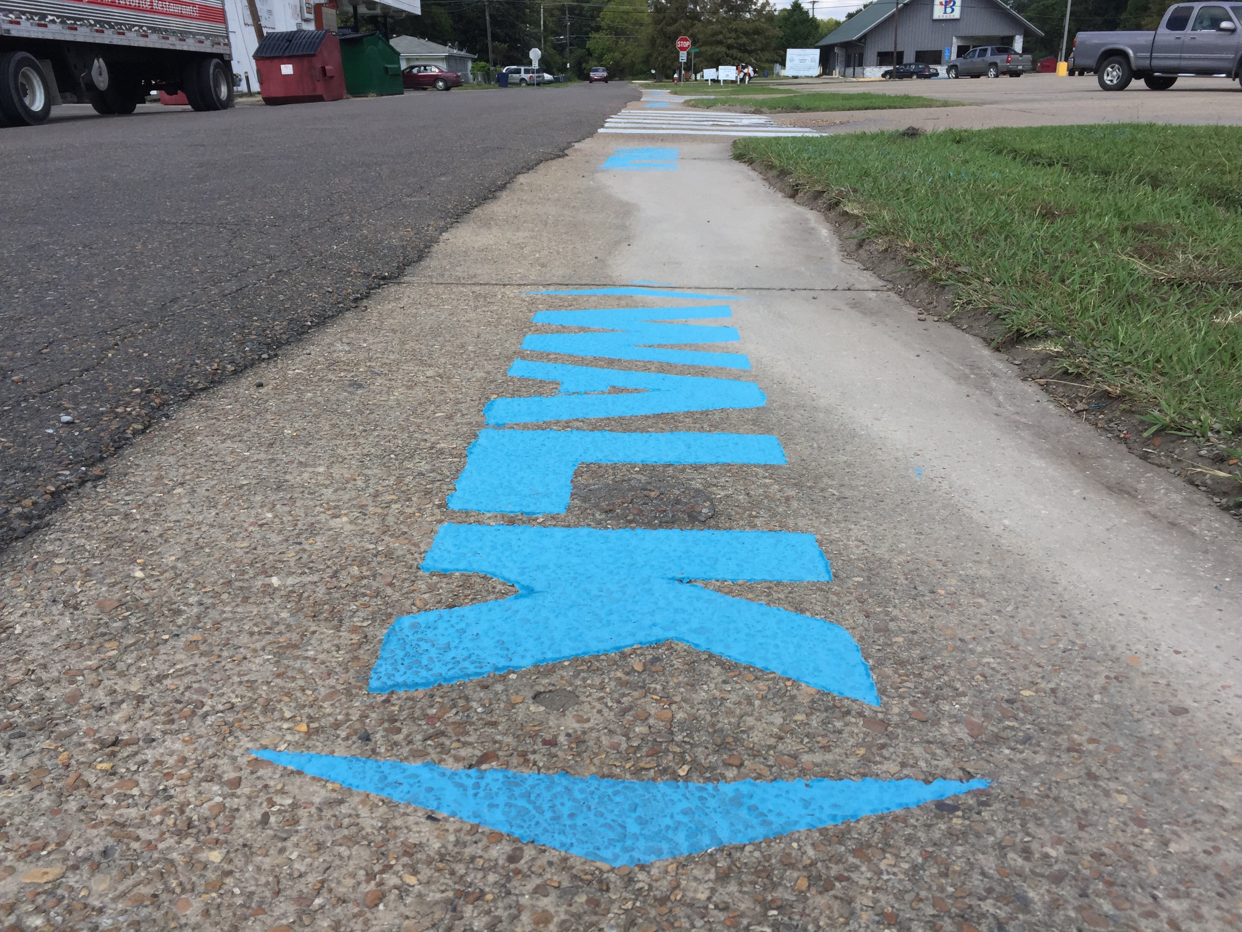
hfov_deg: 61.7
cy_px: 466
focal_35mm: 29
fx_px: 1041
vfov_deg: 48.2
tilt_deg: -20.1
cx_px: 621
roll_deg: +0.0
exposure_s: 1/1522
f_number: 2.2
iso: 32
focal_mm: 4.15
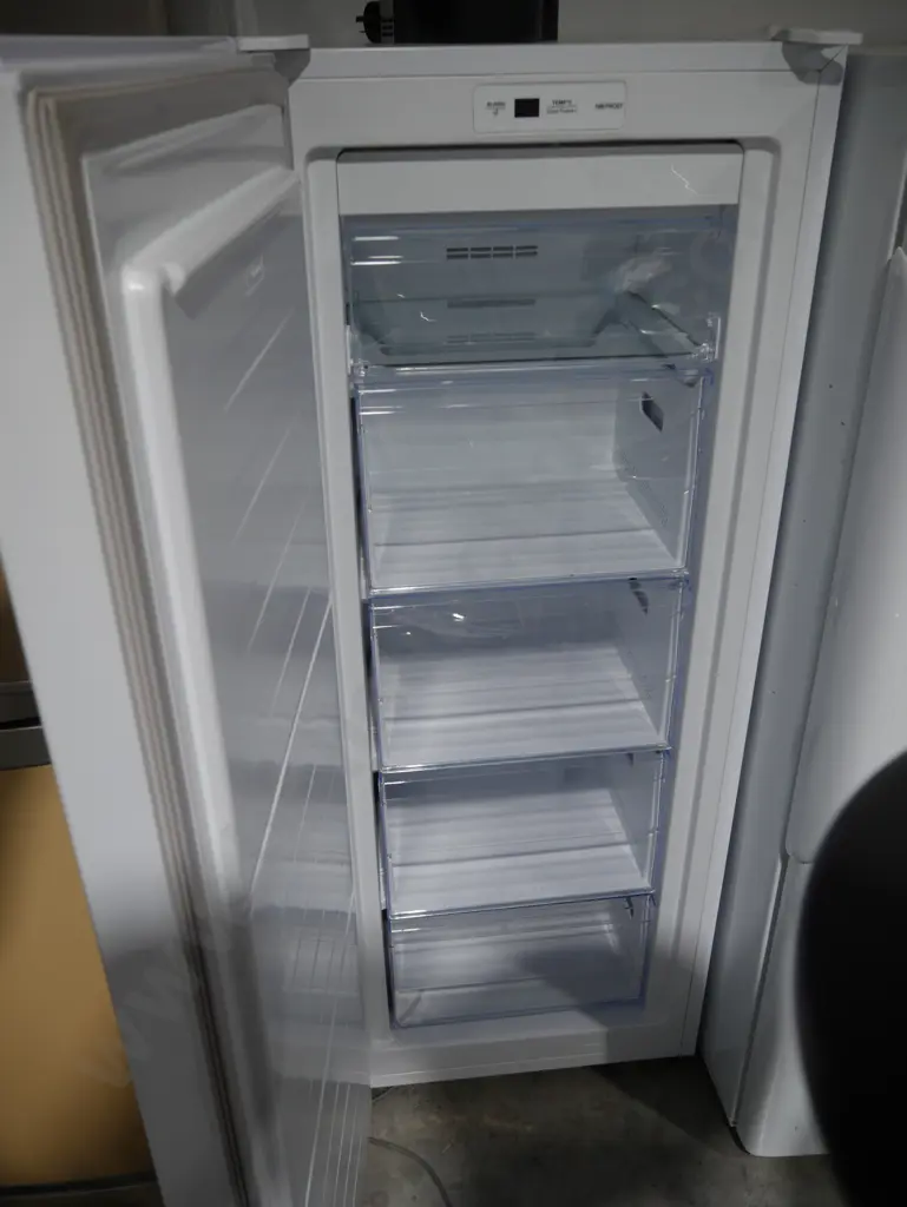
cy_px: 604
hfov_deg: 49.8
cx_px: 454
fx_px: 977
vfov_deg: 63.4
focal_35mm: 28
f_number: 3.5
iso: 200
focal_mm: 14
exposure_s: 1/80
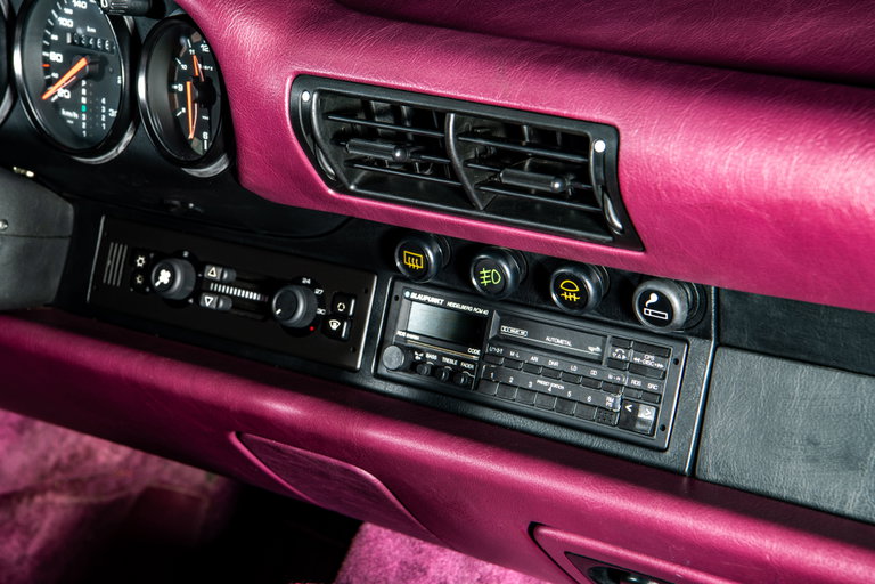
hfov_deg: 28.8
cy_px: 292
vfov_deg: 19.5
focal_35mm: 70
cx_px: 438
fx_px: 1701
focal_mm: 70
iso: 200
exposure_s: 1/100
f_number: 10
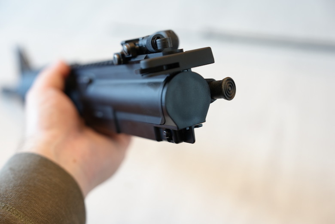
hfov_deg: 40.3
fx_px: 456
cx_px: 168
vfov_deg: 27.5
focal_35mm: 49
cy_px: 112
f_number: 2.8
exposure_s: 1/8
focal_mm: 49
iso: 200
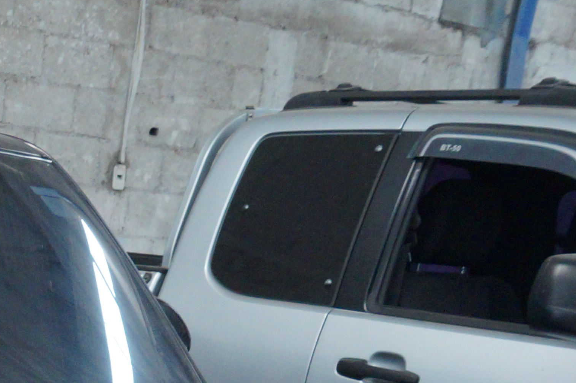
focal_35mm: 97
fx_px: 1551
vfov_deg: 13.0
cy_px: 650
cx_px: -281
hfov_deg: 18.7
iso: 1600
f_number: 8
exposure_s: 1/100
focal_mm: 18
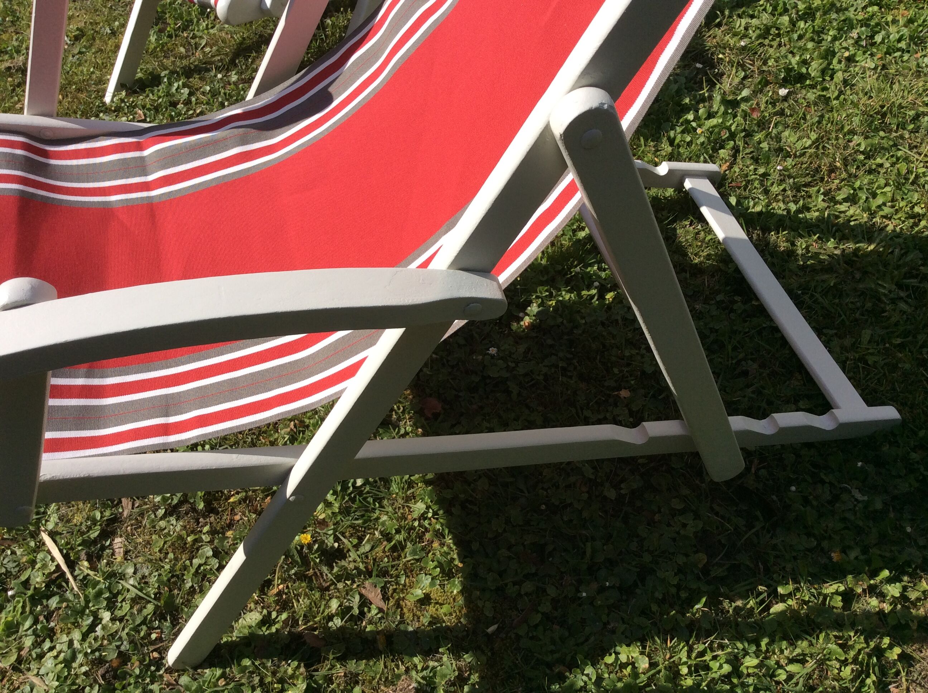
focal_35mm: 32
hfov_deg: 56.9
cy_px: 346
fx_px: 857
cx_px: 464
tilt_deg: -50.6
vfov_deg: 44.1
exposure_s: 1/1684
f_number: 2.4
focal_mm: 3.3
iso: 32
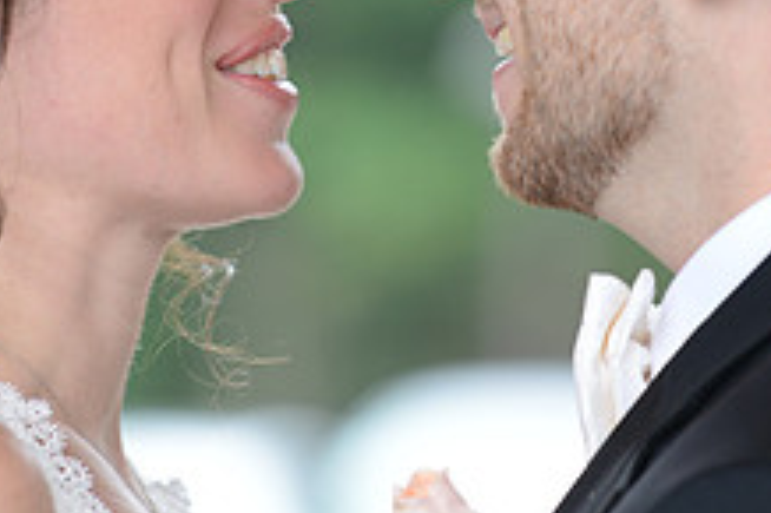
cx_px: 435
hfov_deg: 3.9
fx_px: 11406
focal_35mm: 533
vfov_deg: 2.6
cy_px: 133
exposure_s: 1/125
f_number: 5
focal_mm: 200
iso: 320
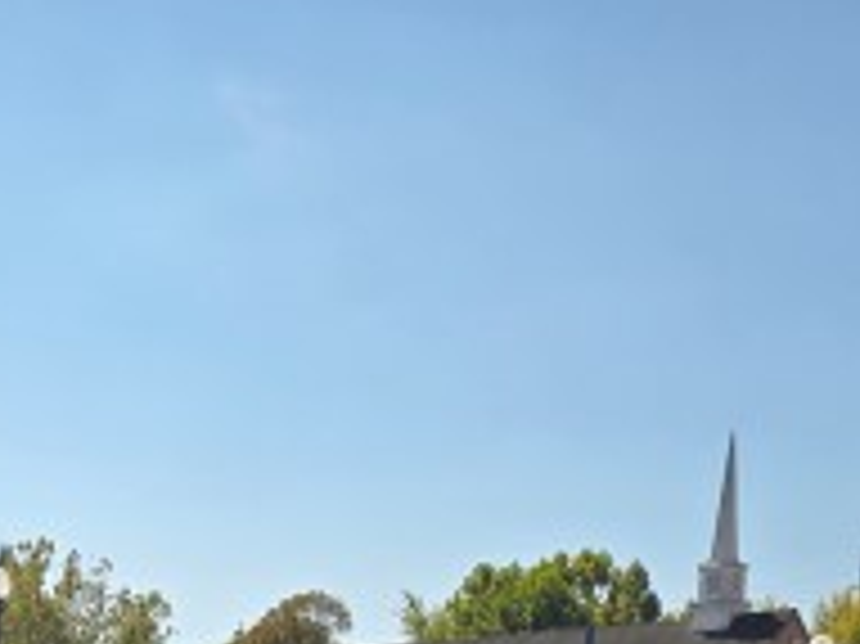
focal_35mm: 77
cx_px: 9
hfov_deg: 24.3
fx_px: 1912
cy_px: 1058
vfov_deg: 16.7
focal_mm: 6.3
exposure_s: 1/792
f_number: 1.7
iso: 12
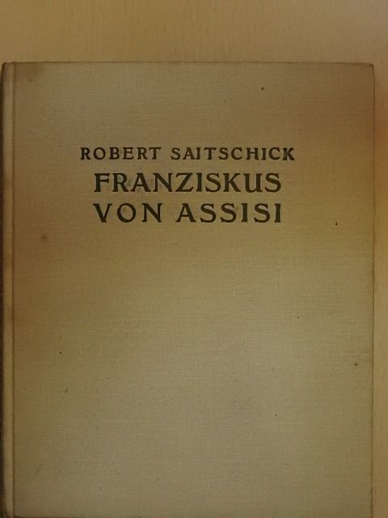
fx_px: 1270
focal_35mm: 85
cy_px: 259
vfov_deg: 23.0
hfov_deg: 17.4
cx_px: 194
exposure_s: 1/125
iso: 1600
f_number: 4.5
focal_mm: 15.2
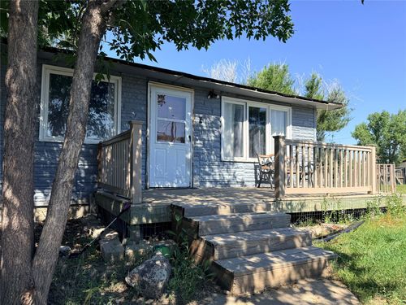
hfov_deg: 71.6
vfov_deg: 56.8
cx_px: 203
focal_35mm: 24
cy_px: 152
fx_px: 281
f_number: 1.78
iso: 80
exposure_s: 1/2299
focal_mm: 6.76
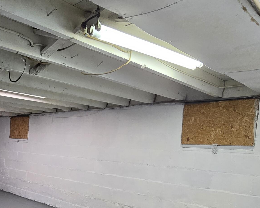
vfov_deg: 42.7
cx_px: 80
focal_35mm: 33
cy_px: 164
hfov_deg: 52.8
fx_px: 254
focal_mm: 2.2
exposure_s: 1/60
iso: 250
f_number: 2.2
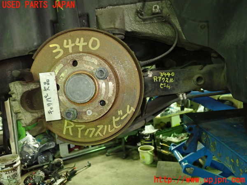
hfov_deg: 60.0
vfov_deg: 46.8
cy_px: 92
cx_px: 124
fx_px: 214
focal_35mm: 30
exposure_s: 1/30
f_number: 2.3
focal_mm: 5.4
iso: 640
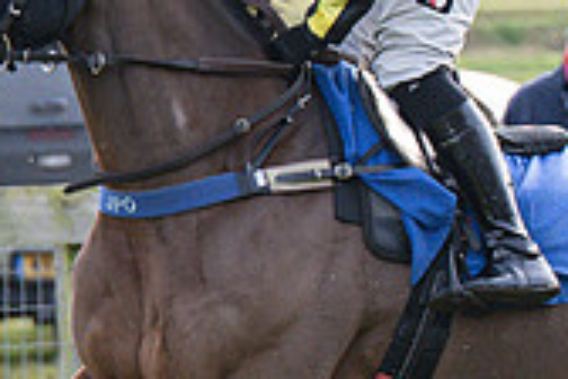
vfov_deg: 2.6
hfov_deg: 3.9
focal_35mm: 523
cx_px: 370
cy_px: 269
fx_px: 8251
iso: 800
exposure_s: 1/2000
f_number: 2.8
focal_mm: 73
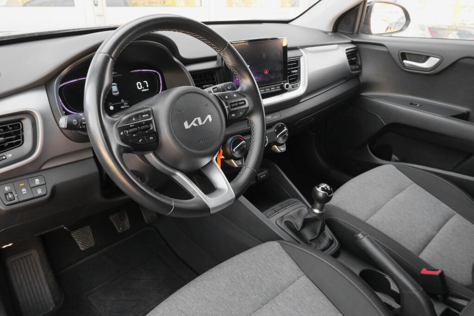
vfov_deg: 46.4
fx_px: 369
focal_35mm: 28
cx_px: 237
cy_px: 158
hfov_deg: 65.5
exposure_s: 1/50
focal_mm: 18.6
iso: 2000
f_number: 9
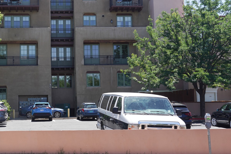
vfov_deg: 25.4
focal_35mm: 53
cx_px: 66
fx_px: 340
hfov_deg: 36.9
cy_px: 60
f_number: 10
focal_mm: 32
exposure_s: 1/100
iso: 100
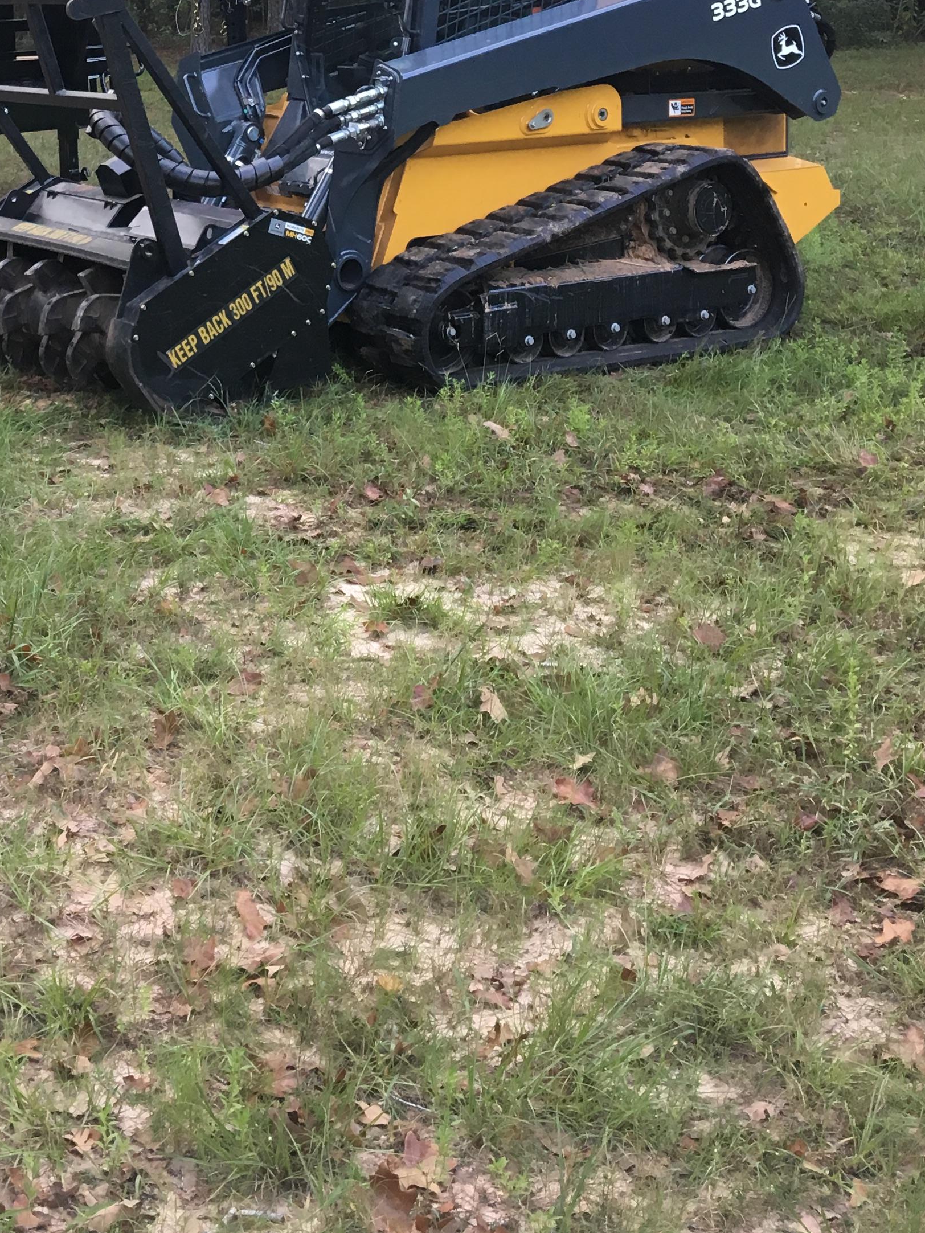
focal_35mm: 54
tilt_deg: -1.3
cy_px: 88
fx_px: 1924
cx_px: 147
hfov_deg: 26.4
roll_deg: +3.5
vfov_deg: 33.4
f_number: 2.2
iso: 25
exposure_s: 1/30
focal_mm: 4.15
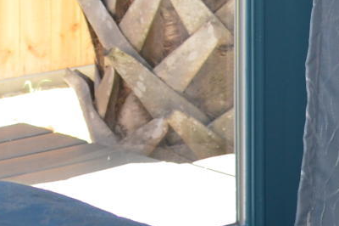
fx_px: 2117
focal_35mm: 225
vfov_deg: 5.9
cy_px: -238
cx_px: -13
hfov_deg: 9.1
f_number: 3.8
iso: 100
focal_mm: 20
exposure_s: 1/80
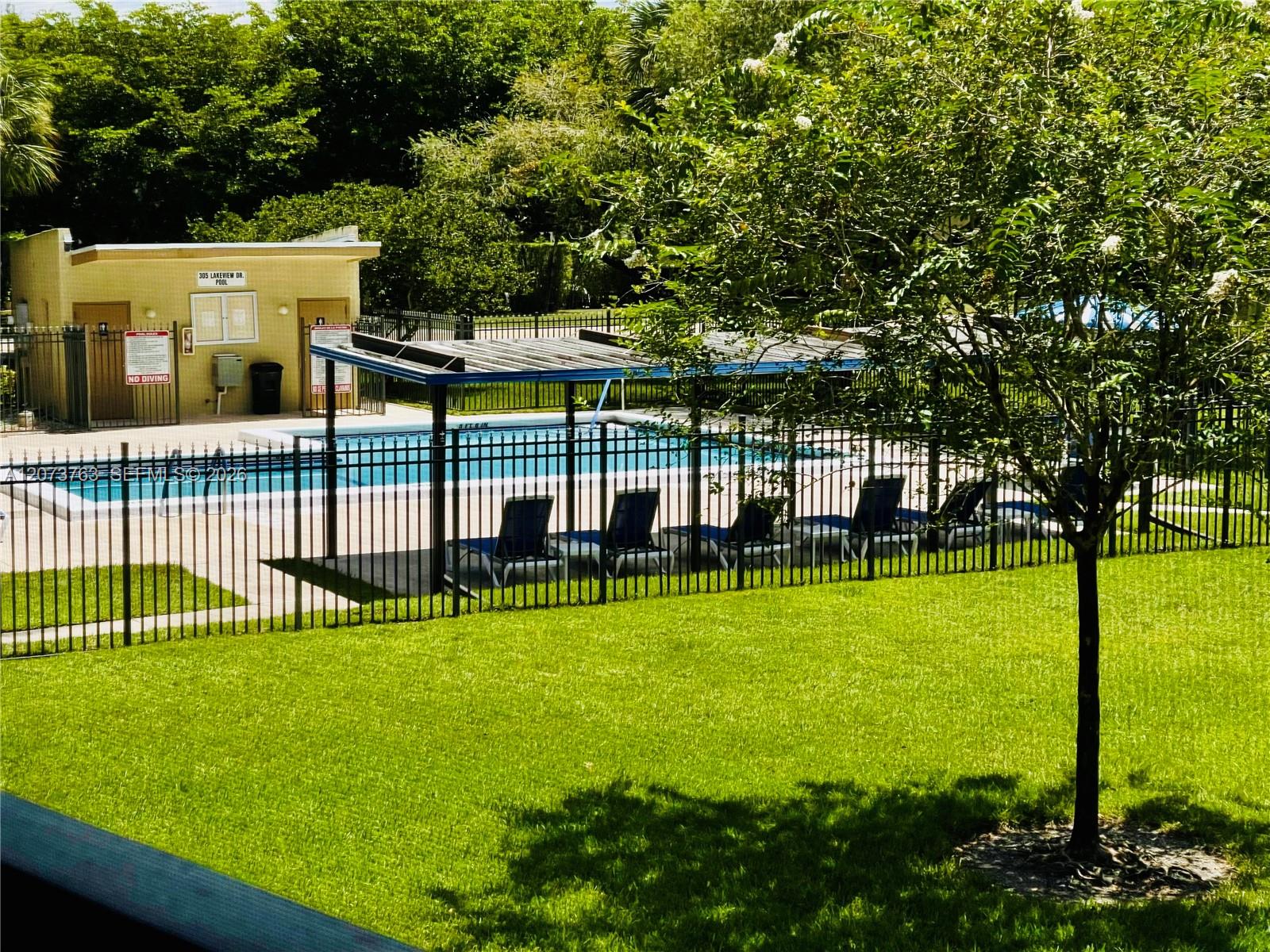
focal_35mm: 64
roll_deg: -0.3
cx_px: 635
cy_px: 476
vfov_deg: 22.9
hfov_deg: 30.3
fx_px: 2348
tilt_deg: -7.0
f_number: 2.2
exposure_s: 1/1597
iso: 20
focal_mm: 7.5
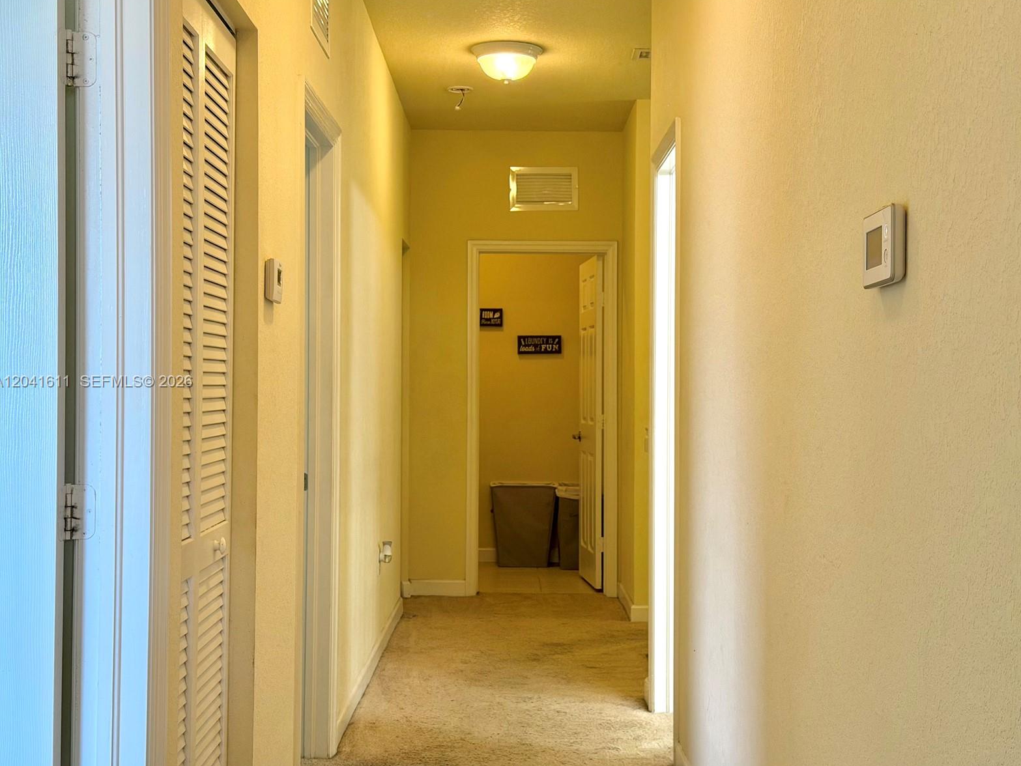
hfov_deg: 38.9
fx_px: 1446
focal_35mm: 49
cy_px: 382
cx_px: 511
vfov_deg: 29.7
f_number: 1.78
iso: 160
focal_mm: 6.76
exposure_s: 1/60
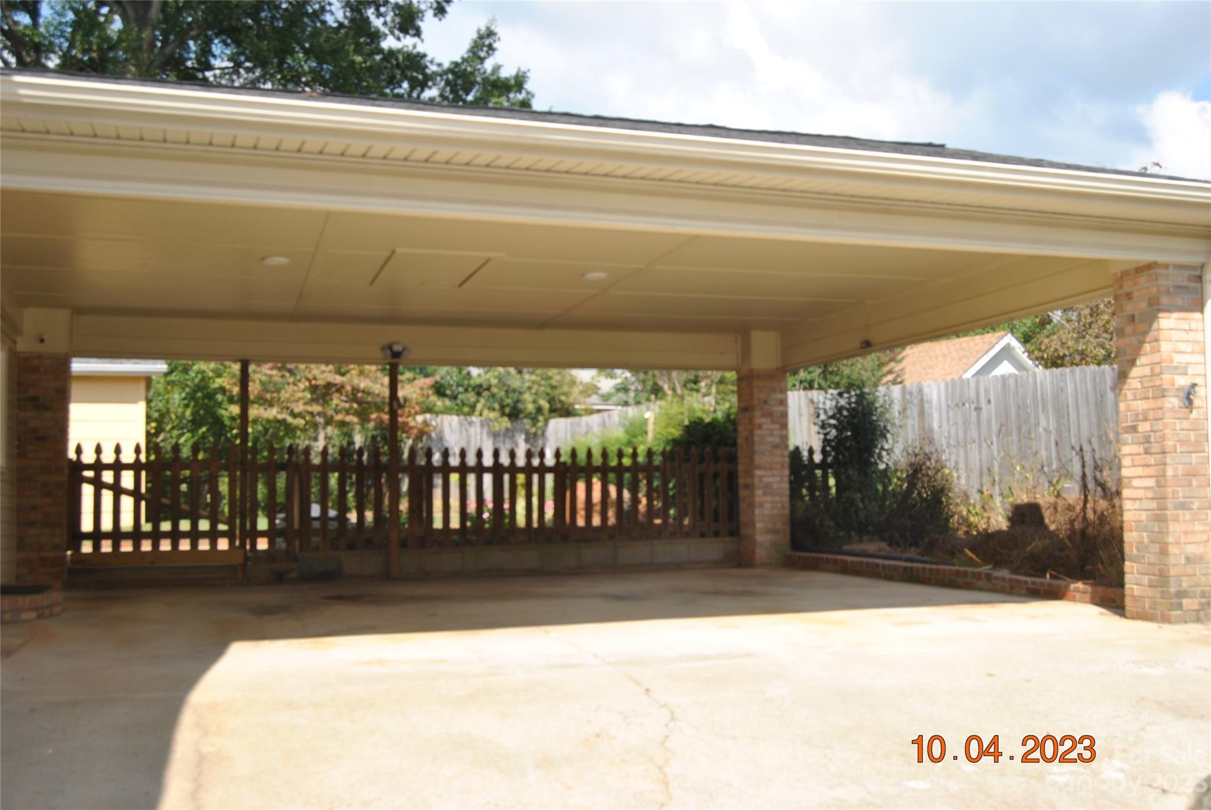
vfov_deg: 34.3
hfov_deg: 49.5
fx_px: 1313
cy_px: 405
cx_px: 606
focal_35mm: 39
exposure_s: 1/200
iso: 100
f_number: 8
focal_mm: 26
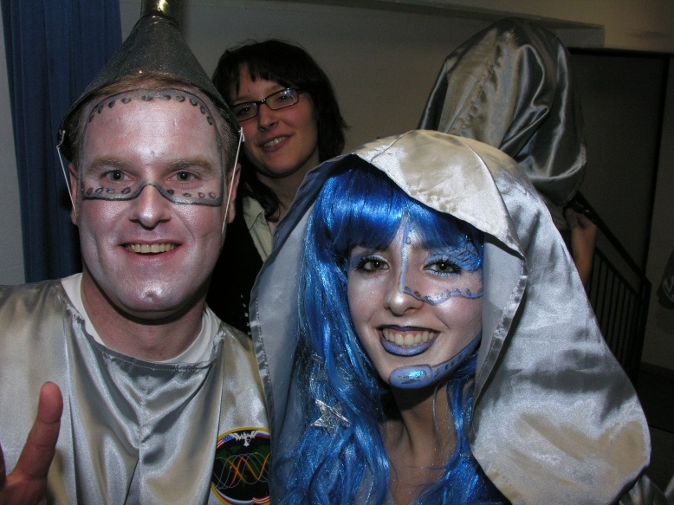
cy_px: 258
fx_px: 701
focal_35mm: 36
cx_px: 332
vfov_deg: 39.6
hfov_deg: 51.4
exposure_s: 1/60.1
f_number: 5.6
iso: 200
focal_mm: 8.9
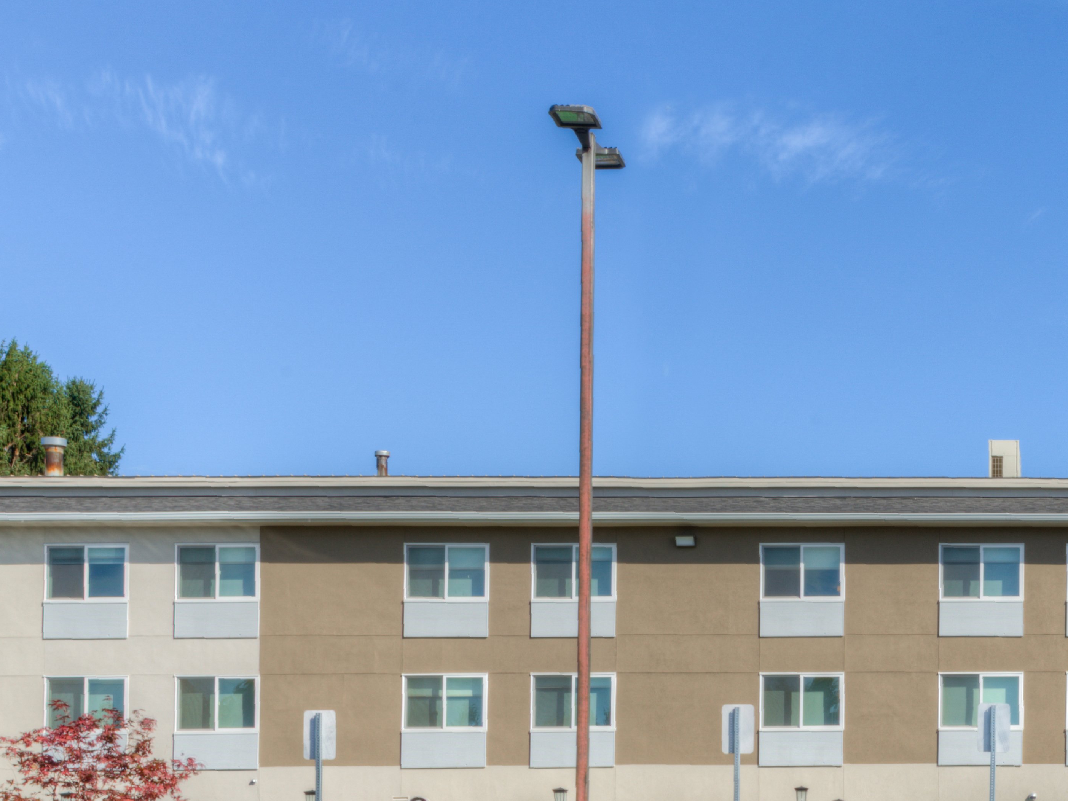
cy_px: 369
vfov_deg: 24.8
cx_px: 1070
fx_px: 1820
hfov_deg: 30.4
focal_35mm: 59
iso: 100
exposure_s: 1/50
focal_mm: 24
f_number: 16
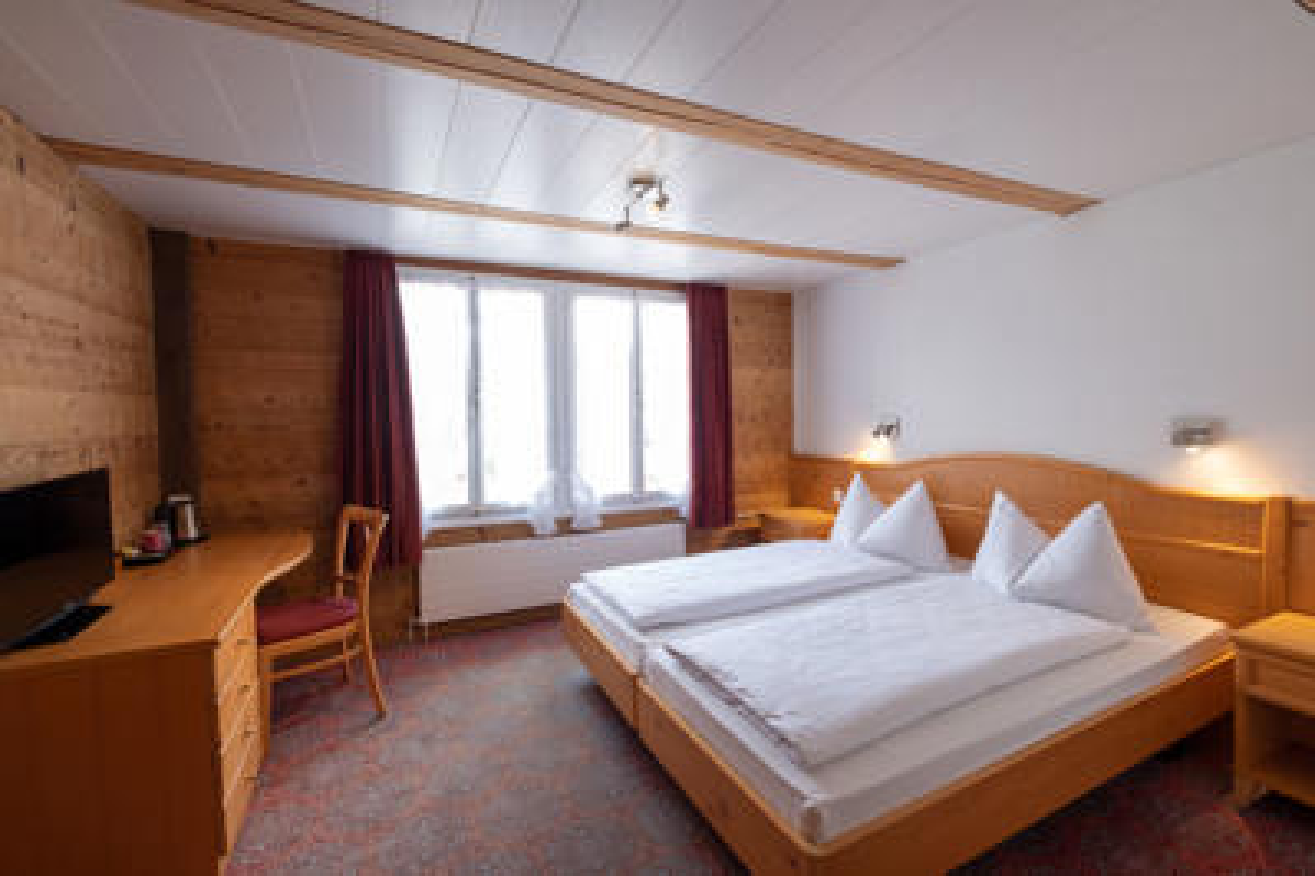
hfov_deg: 100.4
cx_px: 658
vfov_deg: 77.3
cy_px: 438
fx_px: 548
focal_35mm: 15
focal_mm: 10
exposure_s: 1/6
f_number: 8
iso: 200
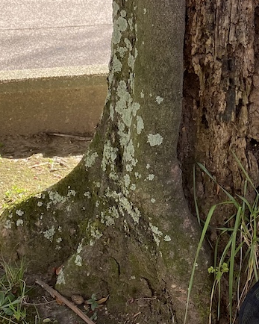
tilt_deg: -13.2
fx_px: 767
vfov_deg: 22.9
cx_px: 247
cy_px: -1
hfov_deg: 18.7
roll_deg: +2.1
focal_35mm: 80
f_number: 1.8
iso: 32
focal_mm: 4.25
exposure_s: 1/299
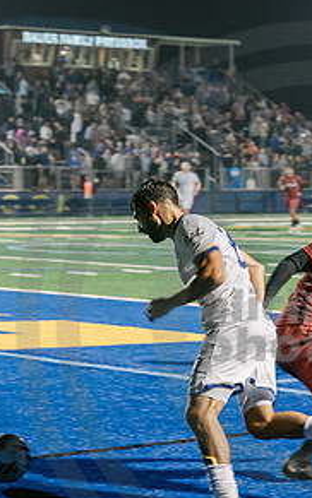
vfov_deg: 14.7
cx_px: 321
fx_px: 1931
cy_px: 324
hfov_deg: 9.2
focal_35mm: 142
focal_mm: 70
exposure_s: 1/200
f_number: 4.5
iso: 2500
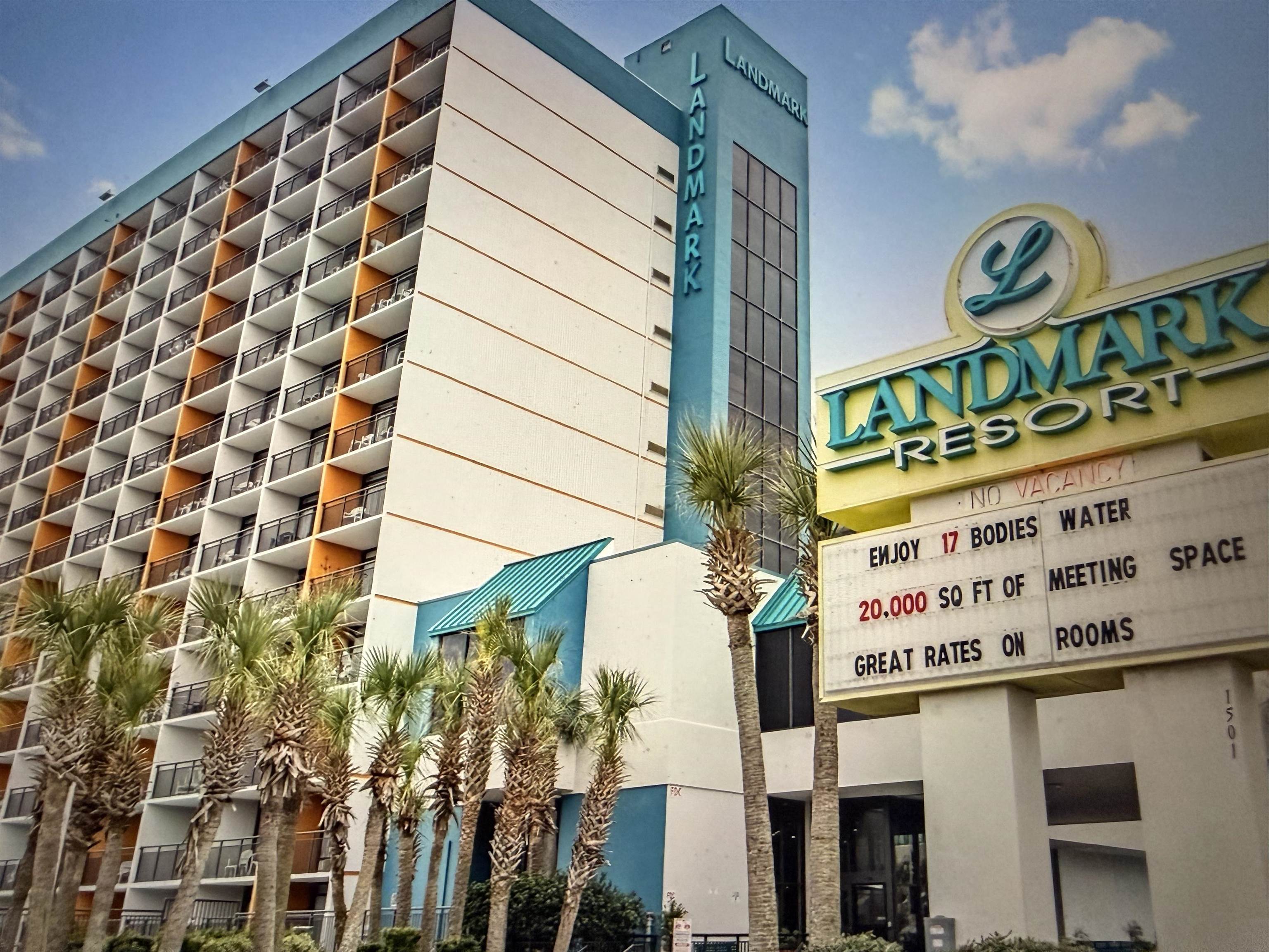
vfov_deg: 56.8
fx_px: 880
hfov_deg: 71.6
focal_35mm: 24
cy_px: 476
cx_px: 634
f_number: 2.2
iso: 400
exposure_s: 1/60
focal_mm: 2.22
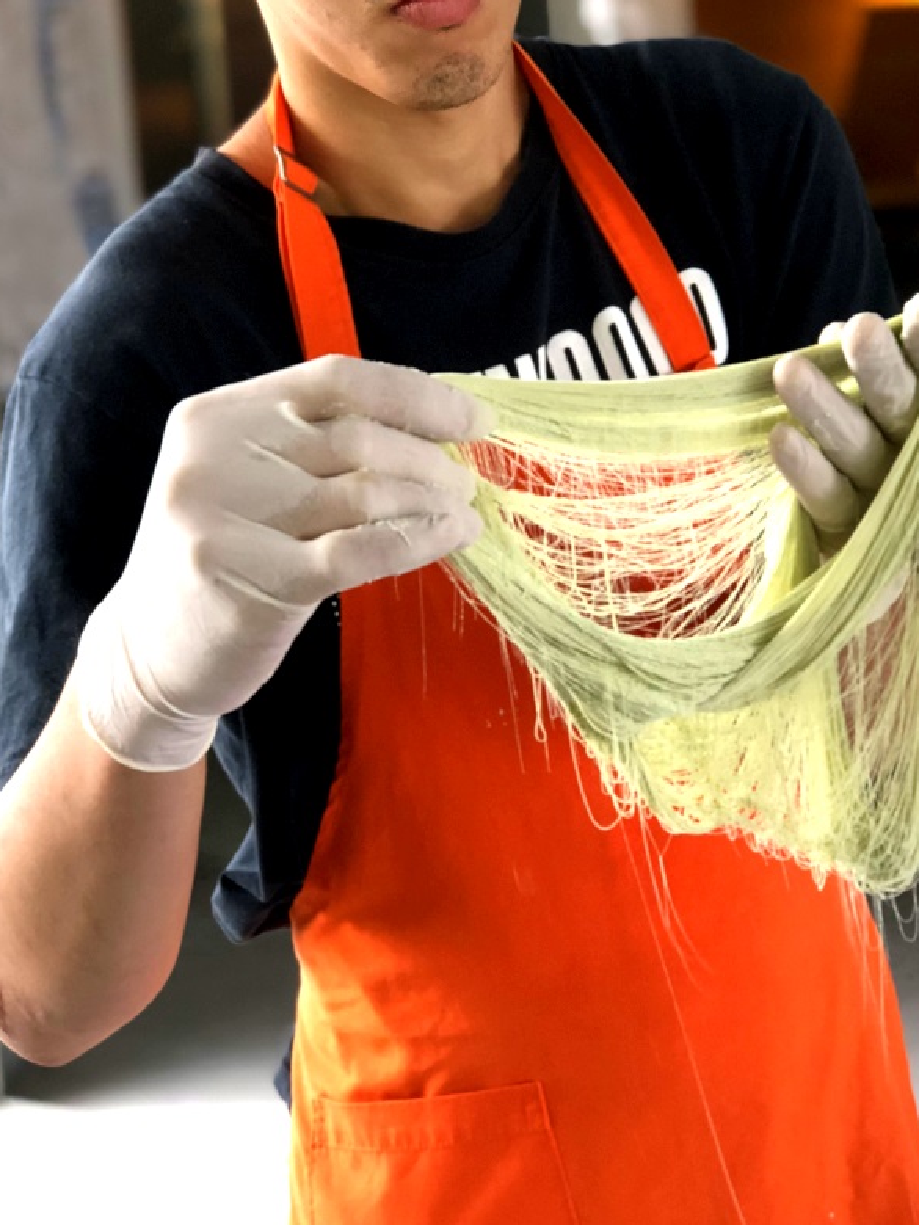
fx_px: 2583
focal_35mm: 73
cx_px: 535
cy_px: 456
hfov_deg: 20.2
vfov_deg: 26.6
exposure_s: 1/60
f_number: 2.8
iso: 320
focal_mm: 6.6
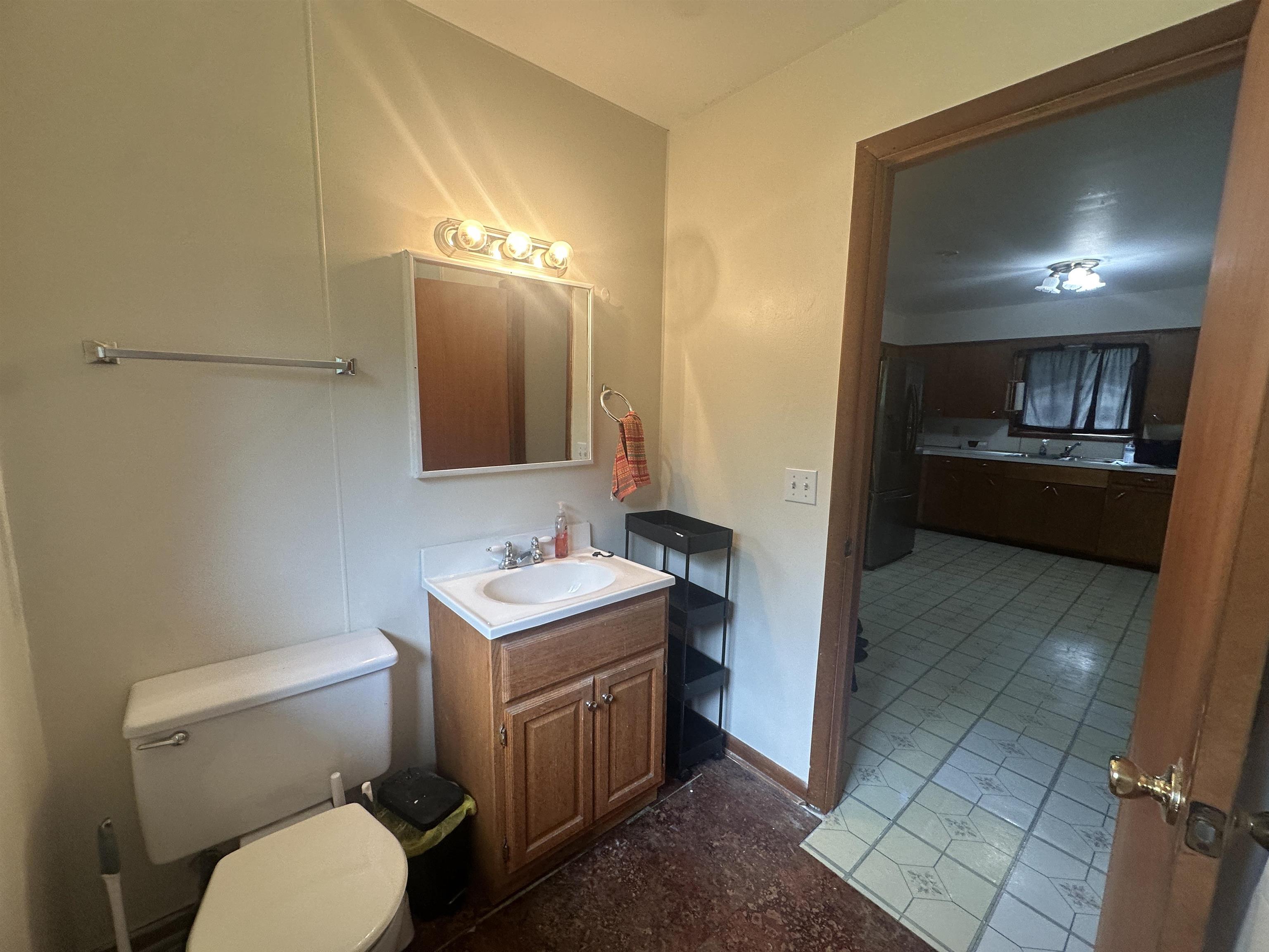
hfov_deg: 102.1
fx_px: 513
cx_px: 634
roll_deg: -1.8
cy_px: 476
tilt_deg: -5.3
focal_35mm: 14
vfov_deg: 85.7
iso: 160
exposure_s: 1/120
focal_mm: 2.22
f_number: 2.2
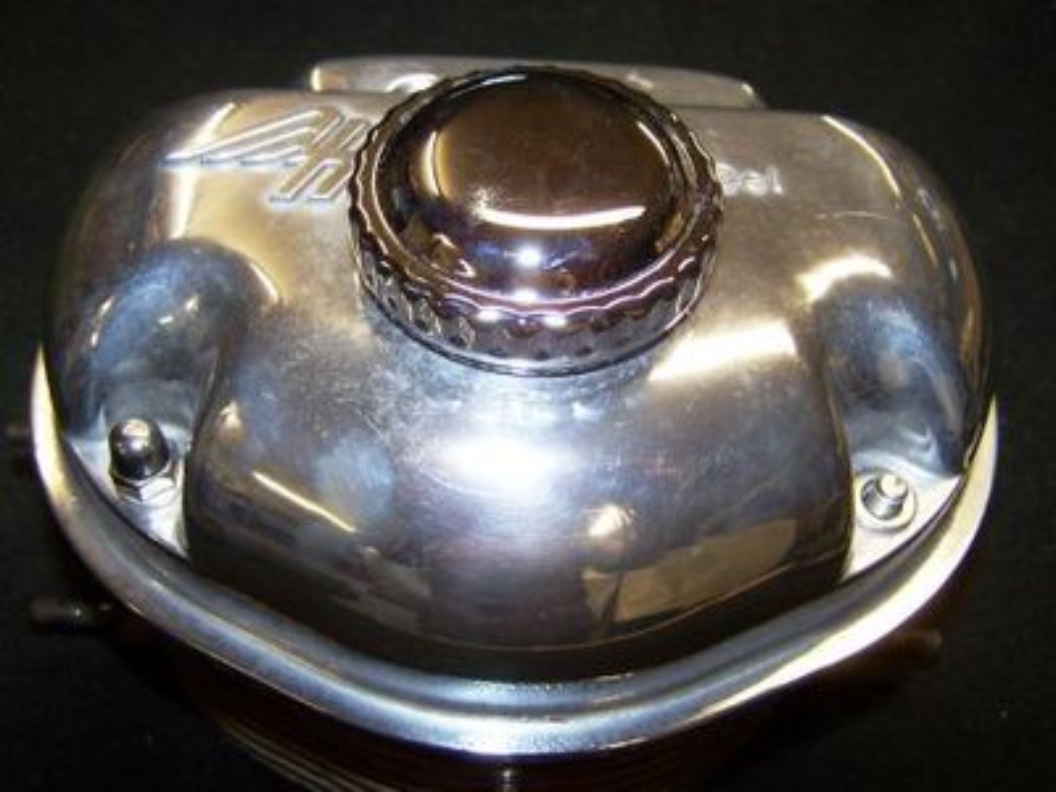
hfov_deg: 49.0
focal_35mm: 38
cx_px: 528
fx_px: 1159
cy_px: 396
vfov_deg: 37.7
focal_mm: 6.3
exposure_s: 1/30
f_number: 2.8
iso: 80
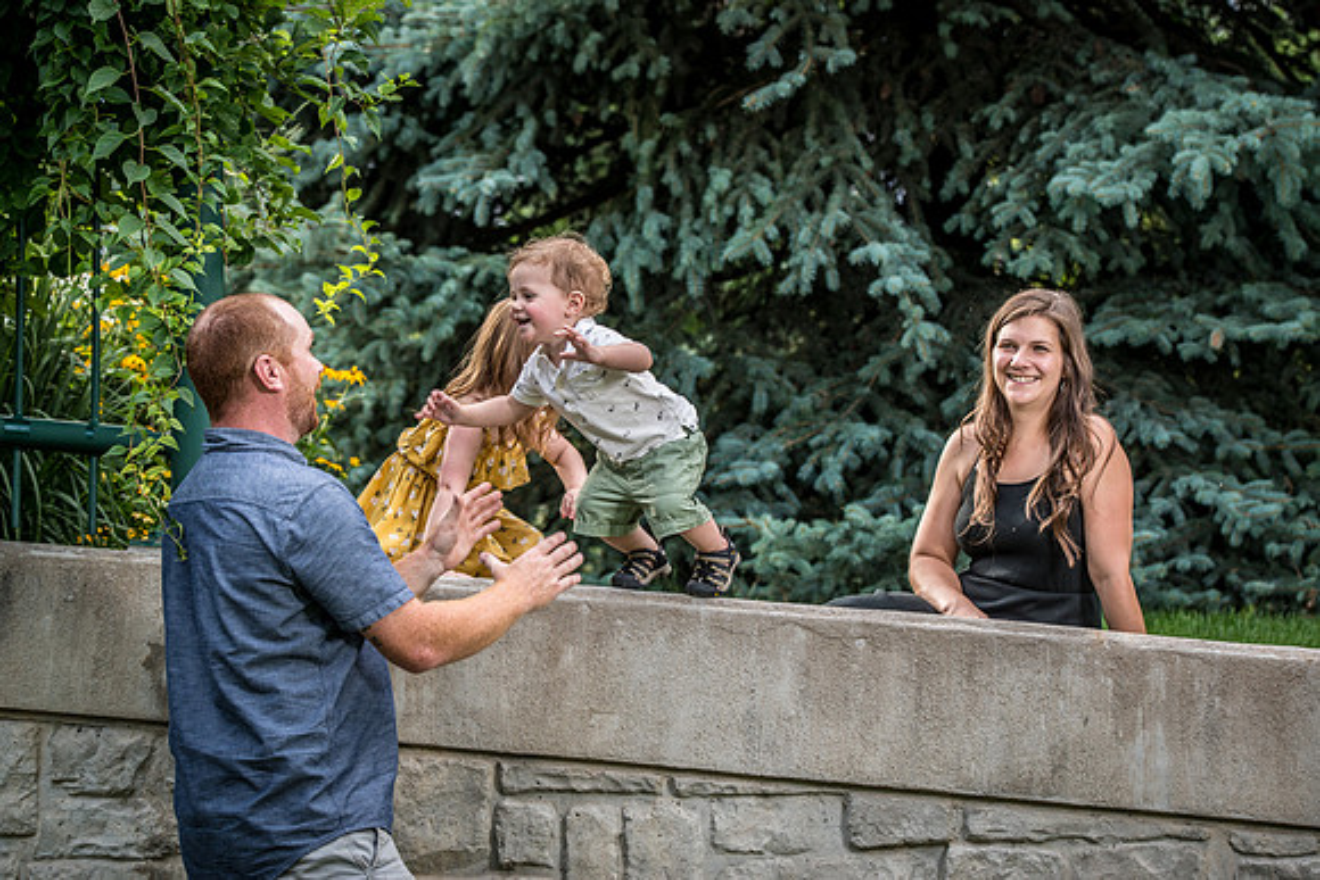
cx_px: 634
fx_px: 3421
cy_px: 410
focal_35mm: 93
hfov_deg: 21.8
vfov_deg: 14.7
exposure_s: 1/200
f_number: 5
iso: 250
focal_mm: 85
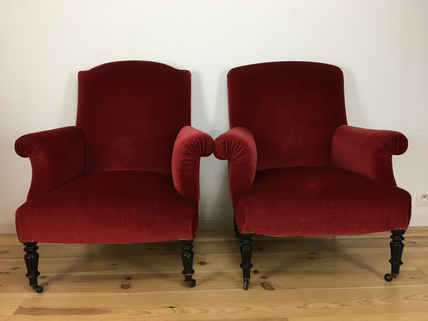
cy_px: 160
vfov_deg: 48.2
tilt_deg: -8.4
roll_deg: +0.4
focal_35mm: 29
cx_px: 214
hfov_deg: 61.7
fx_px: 359
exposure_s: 1/33
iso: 50
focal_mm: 4.15
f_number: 2.2
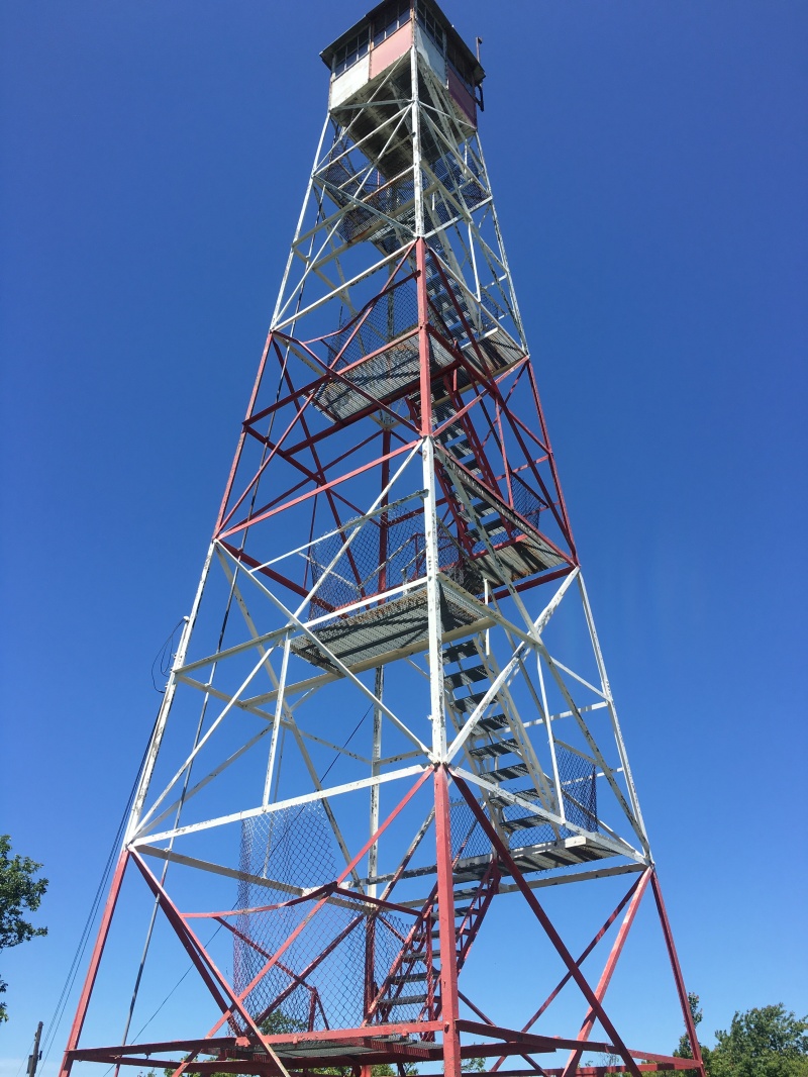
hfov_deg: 48.2
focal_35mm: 29
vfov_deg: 61.6
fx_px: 902
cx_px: 404
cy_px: 538
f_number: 2.2
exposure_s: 1/1183
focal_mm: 4.15
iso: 25
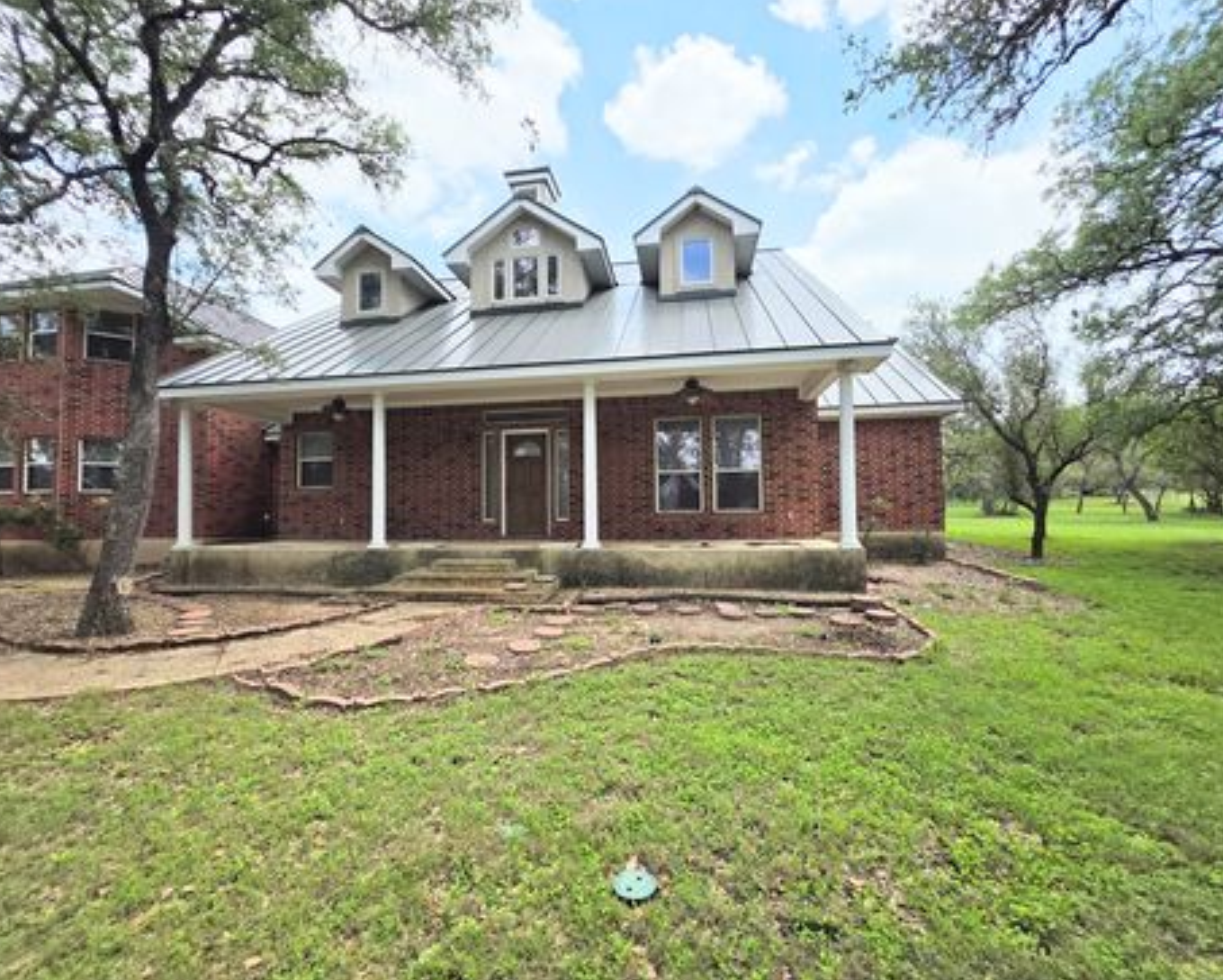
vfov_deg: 88.0
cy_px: 495
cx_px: 589
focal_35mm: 14
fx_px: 507
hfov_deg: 100.6
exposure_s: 1/2607
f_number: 1.9
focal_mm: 2.2
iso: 32
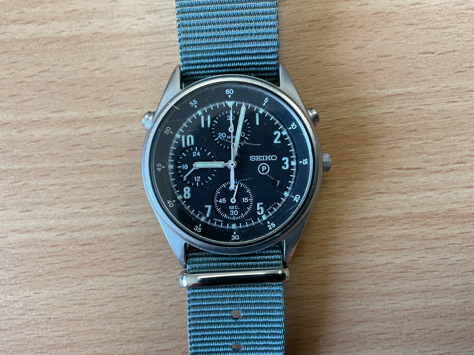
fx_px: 397
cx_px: 237
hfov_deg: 61.7
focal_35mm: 29
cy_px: 178
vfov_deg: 48.2
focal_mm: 3
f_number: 1.8
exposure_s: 1/120
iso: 32
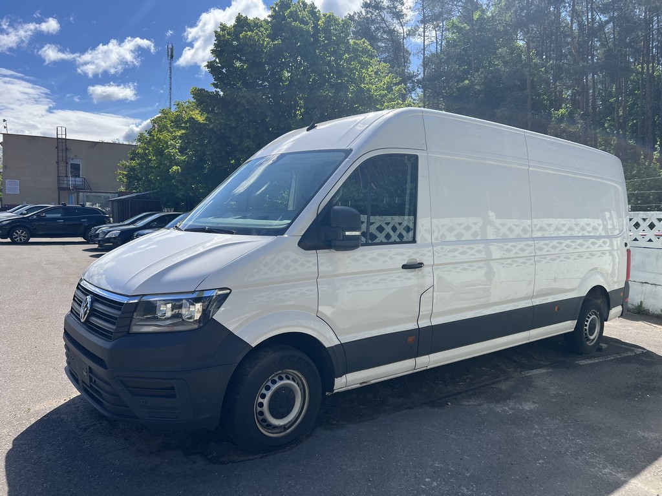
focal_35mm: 26
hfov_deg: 67.3
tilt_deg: -5.1
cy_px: 248
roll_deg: -2.1
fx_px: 497
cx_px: 331
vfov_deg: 53.1
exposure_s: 1/3165
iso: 50
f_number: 1.5
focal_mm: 5.7
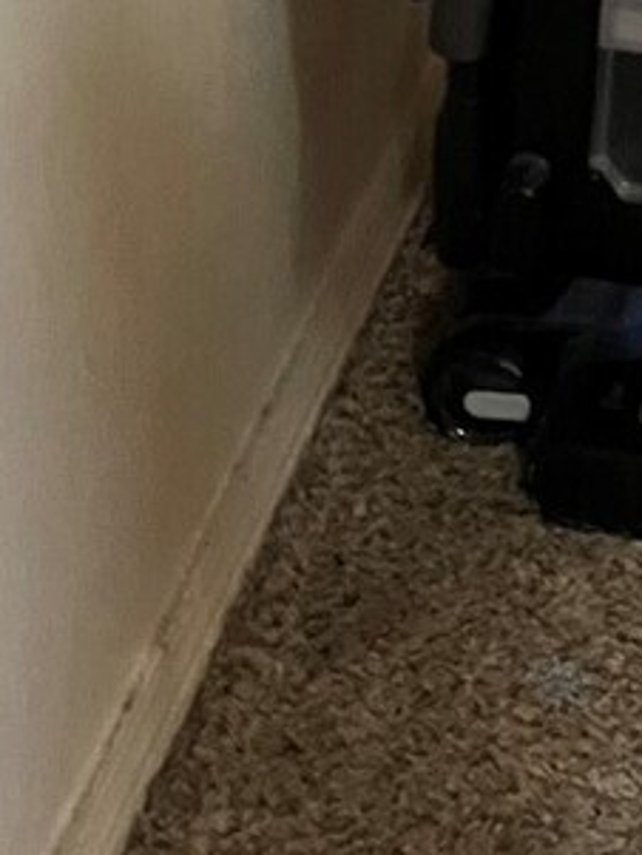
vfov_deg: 13.2
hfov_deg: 10.6
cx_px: 1057
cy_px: -727
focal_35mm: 134
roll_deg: -0.6
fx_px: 3311
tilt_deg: -19.0
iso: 400
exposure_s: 1/30
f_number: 1.8
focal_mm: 3.99
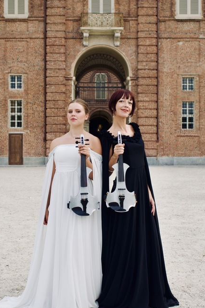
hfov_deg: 27.0
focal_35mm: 50
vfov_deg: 39.6
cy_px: 151
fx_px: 427
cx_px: 101
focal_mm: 30
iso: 250
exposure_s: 1/160
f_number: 4
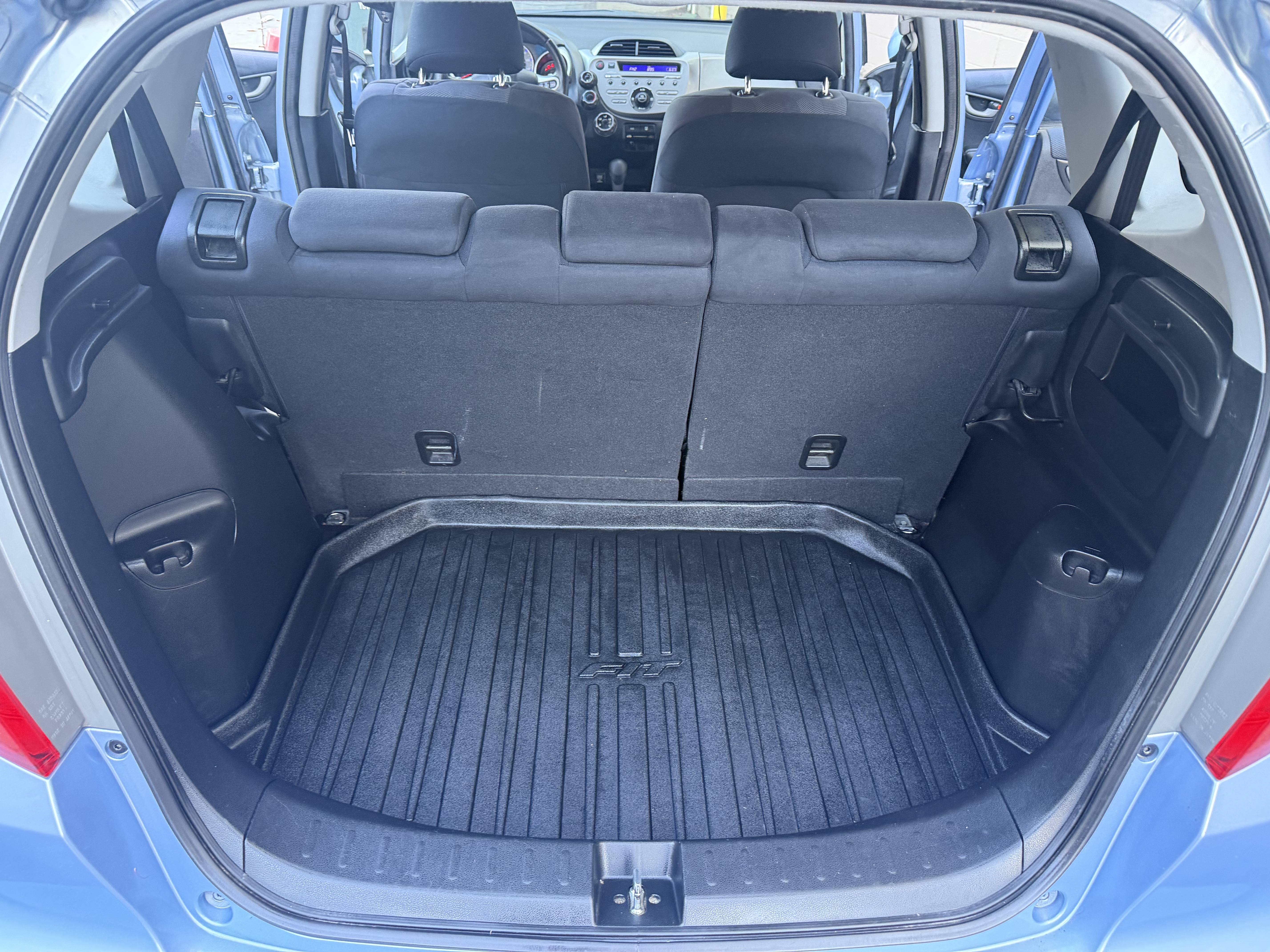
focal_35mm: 24
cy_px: 476
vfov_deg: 56.8
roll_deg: -3.5
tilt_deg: -33.6
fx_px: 881
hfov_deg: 71.6
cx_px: 635
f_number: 1.78
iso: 320
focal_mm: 6.76
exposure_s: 1/60
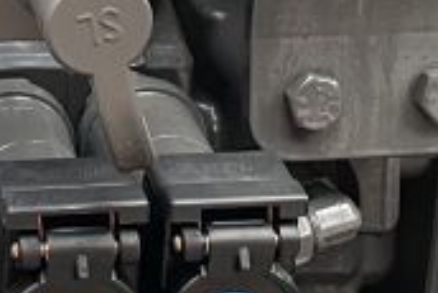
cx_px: -18
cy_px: -273
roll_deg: +0.0
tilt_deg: -7.9
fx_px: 1912
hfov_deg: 12.9
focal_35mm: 157
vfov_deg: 8.4
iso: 125
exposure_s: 1/85
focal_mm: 4.2
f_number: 1.6
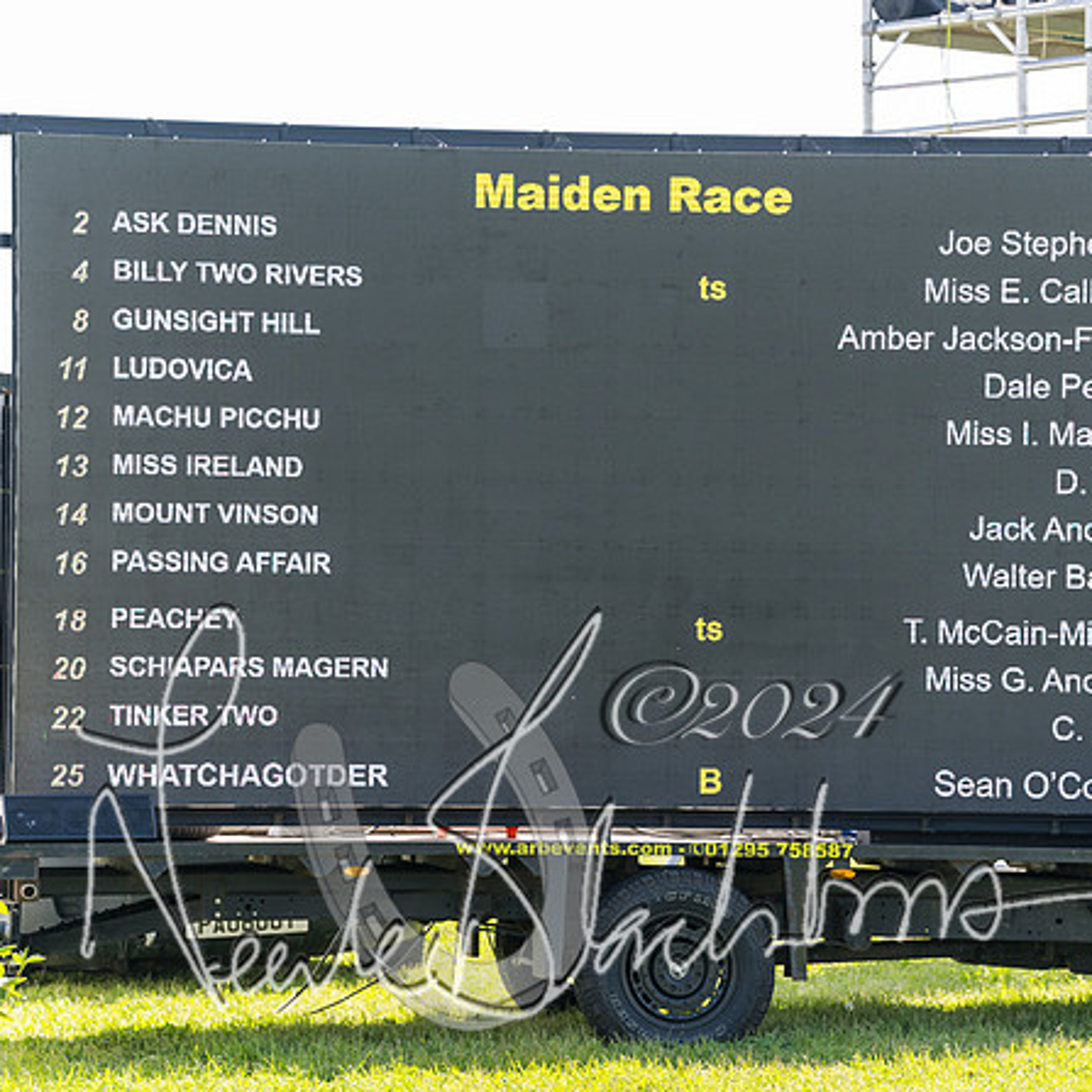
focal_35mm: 187
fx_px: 6674
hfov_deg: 9.4
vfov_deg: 9.4
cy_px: 547
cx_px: 527
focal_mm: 145
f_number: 5
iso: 400
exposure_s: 1/640
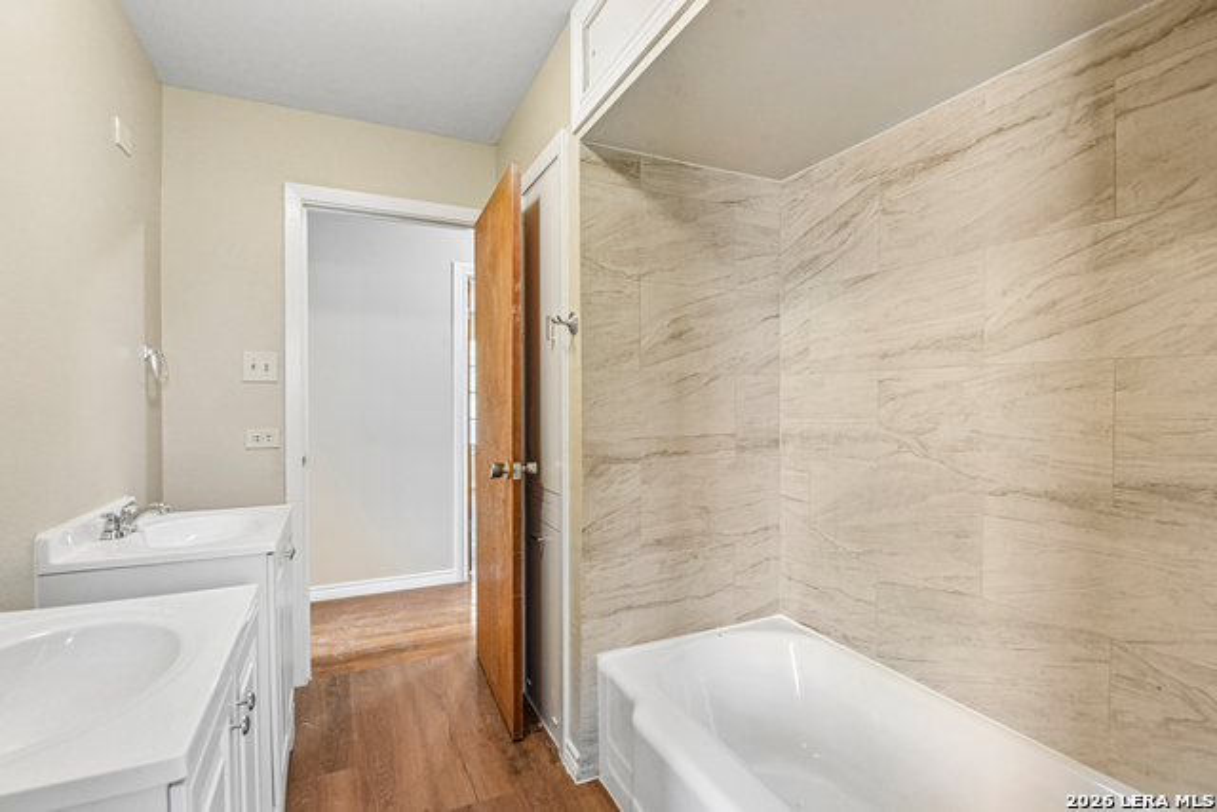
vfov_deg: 73.8
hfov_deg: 96.7
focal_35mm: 16
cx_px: 608
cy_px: 406
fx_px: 541
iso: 1600
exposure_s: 1/15
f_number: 8
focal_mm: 16
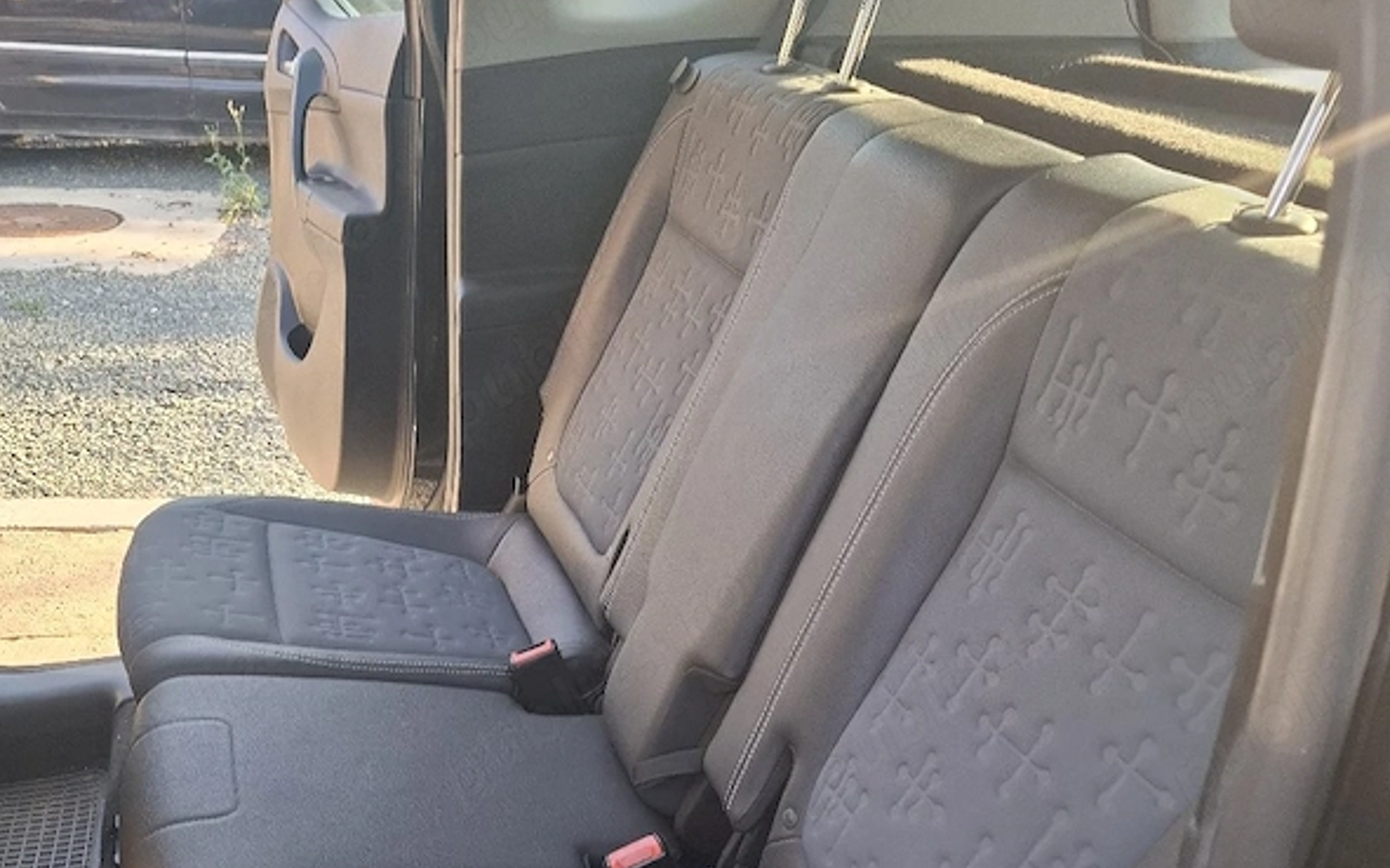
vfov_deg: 36.4
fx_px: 1250
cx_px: 687
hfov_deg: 58.2
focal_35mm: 33
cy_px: 743
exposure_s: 1/100
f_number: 1.8
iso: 80
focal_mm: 5.54
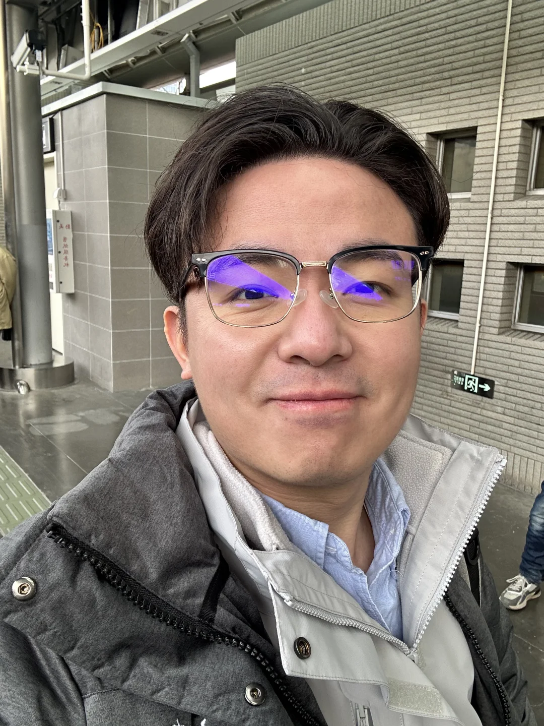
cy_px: 363
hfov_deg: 46.8
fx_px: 629
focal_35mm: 30
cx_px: 272
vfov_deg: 60.0
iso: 25
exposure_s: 1/121
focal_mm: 2.69
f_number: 1.9
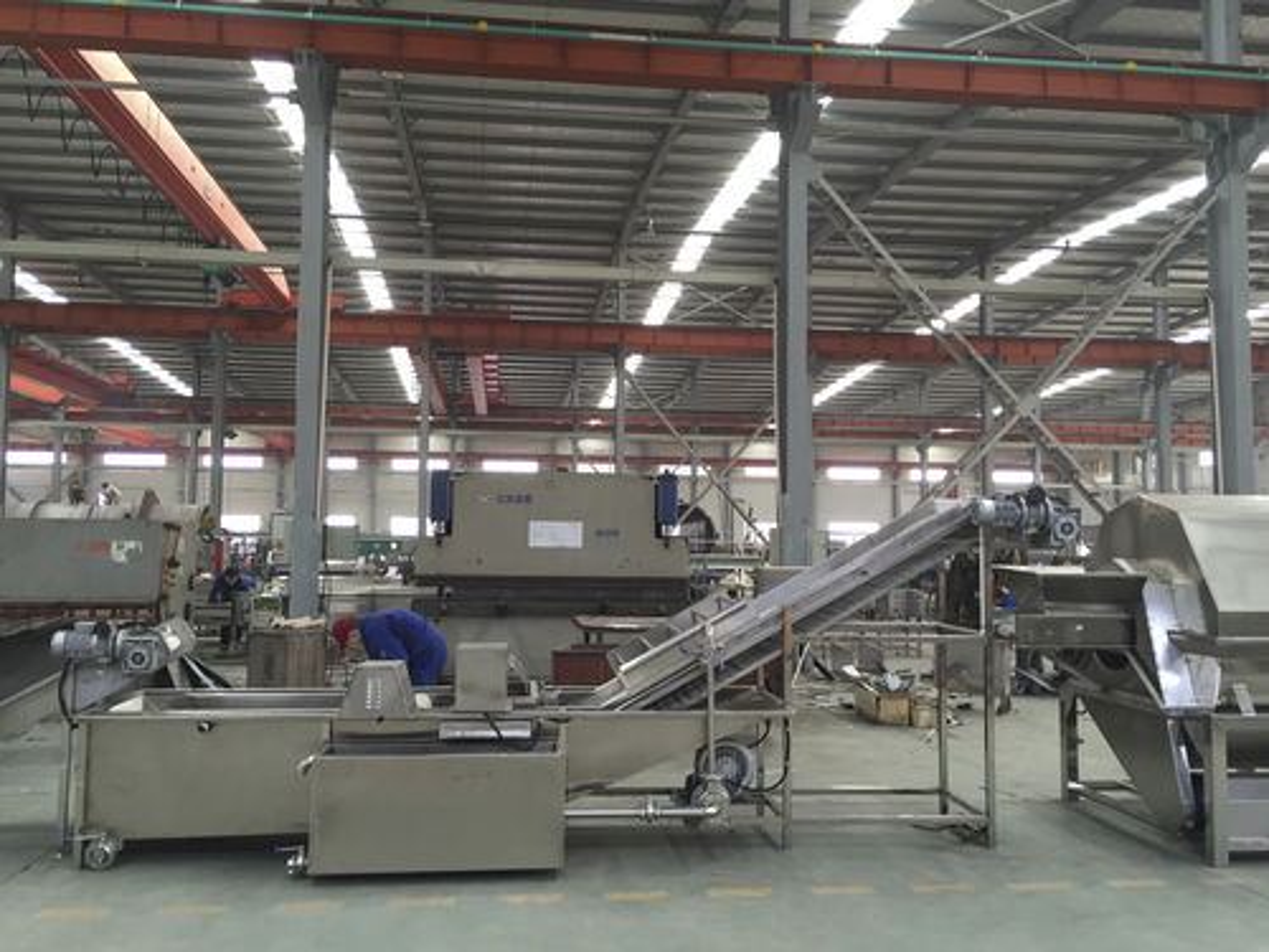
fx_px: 1063
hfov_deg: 61.7
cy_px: 476
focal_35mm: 29
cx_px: 634
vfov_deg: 48.2
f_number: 2.2
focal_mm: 4.15
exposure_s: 1/33
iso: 40
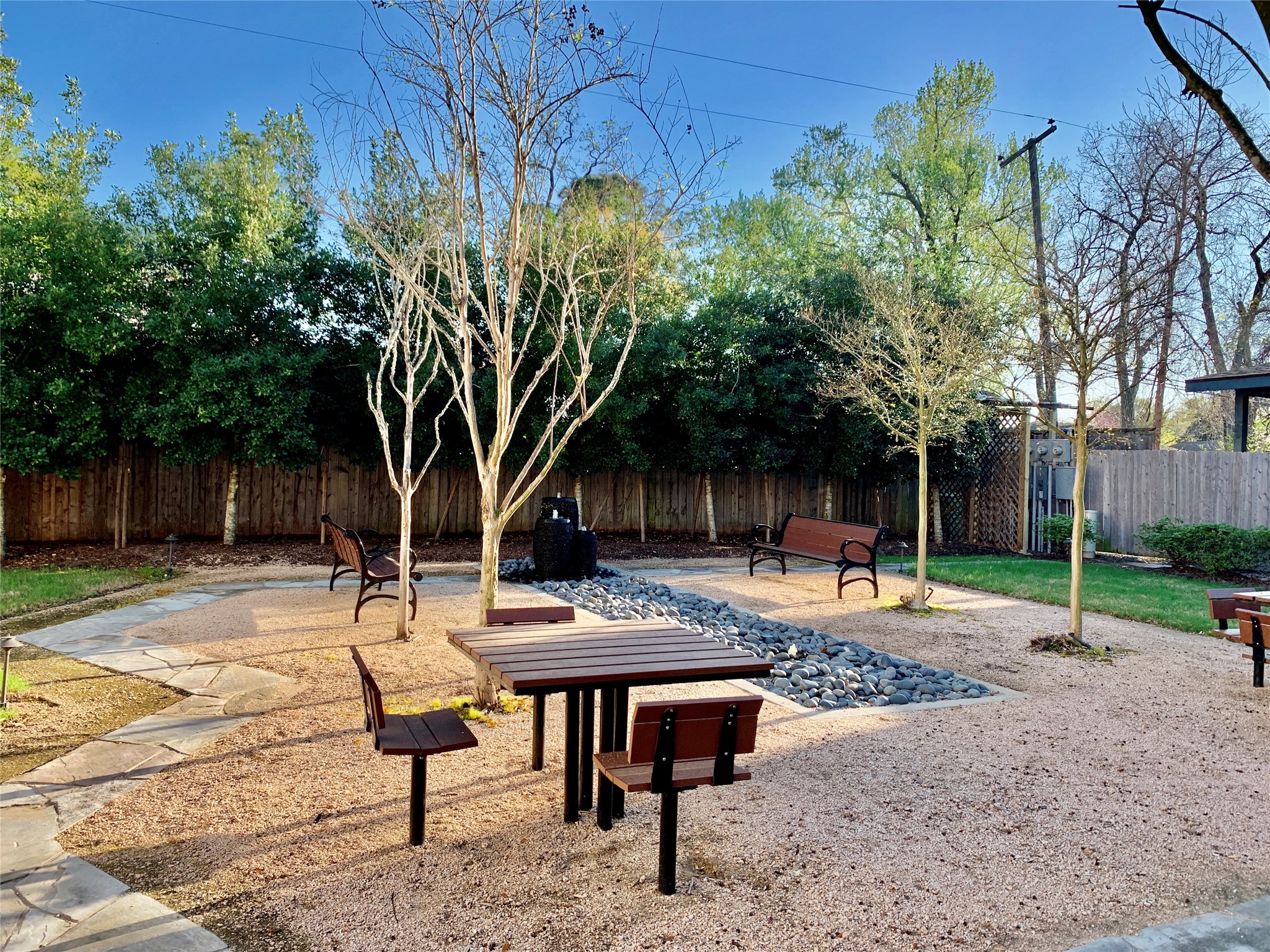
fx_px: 954
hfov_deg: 67.3
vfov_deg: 53.1
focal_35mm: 26
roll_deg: -1.7
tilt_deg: -1.7
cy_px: 476
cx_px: 635
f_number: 1.8
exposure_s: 1/529
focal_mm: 4.25
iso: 25
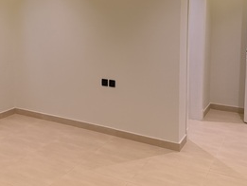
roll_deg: +0.2
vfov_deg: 33.5
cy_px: 40
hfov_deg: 44.4
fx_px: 300
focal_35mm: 42
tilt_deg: -5.4
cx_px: 93
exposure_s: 1/169
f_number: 1.78
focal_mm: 6.76
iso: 200
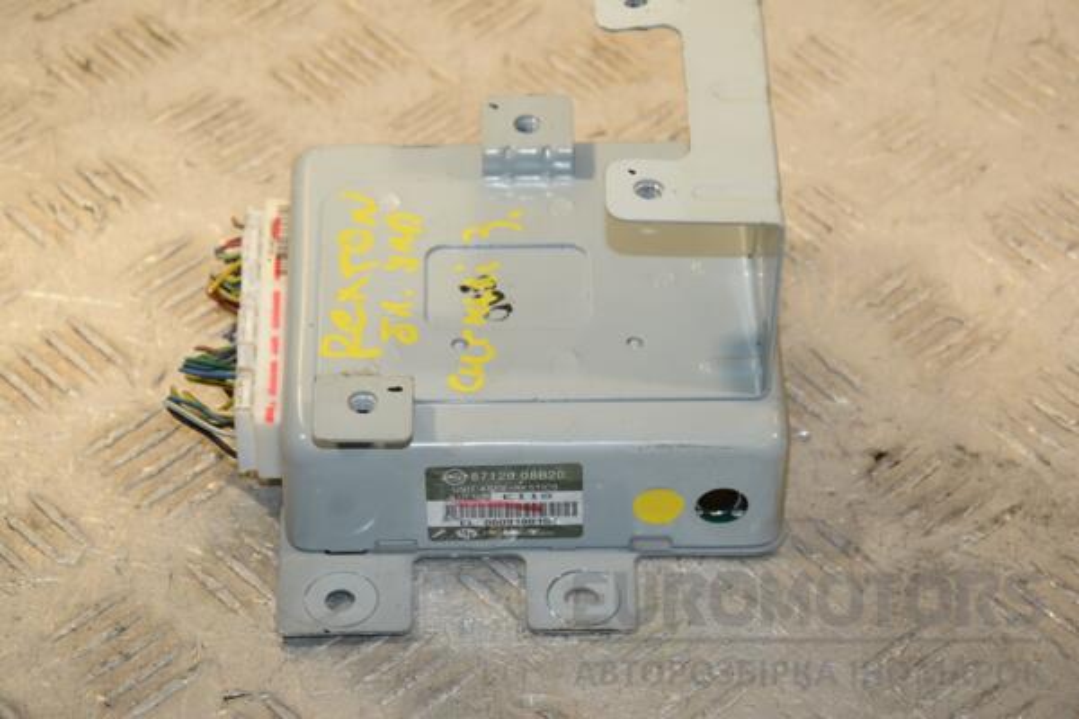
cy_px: 360
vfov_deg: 11.4
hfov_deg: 17.1
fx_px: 3596
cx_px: 540
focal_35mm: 120
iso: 800
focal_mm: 80
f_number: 8
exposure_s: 1/200
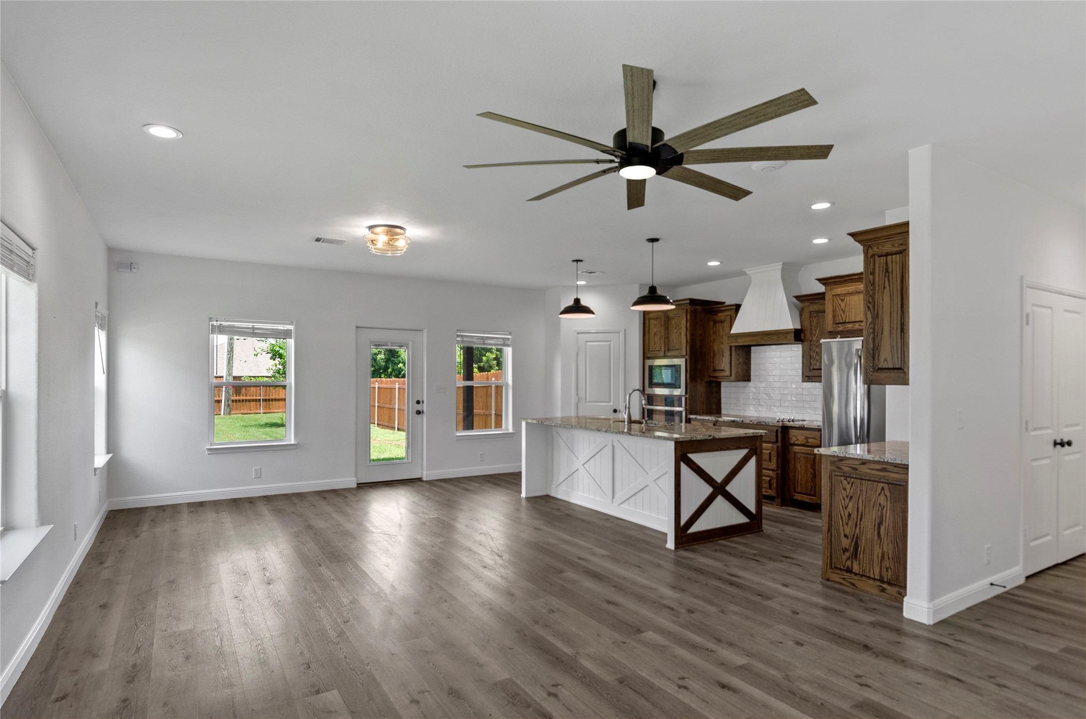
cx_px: 543
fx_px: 542
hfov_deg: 90.1
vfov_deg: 67.1
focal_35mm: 18
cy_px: 360
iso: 200
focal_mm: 12
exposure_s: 1/2.5
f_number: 8
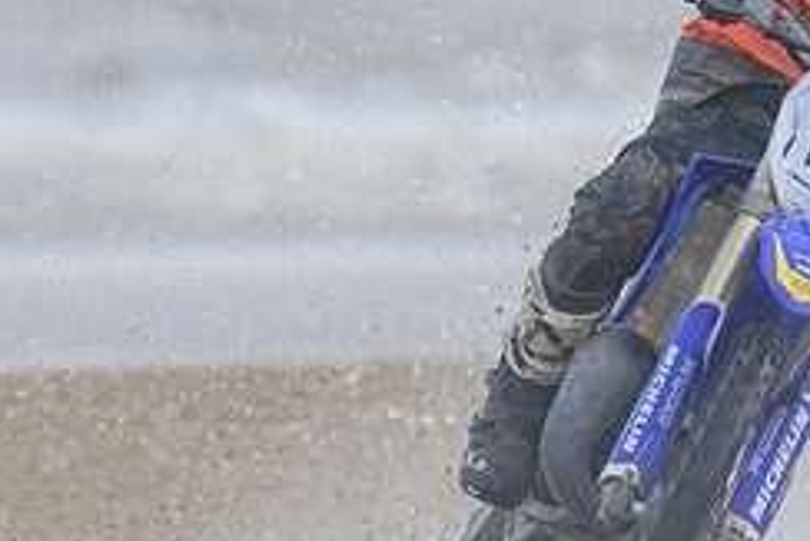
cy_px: 355
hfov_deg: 0.8
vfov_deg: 0.5
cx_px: 715
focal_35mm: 2738
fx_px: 61639
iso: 640
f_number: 8
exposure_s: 1/640
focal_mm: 600
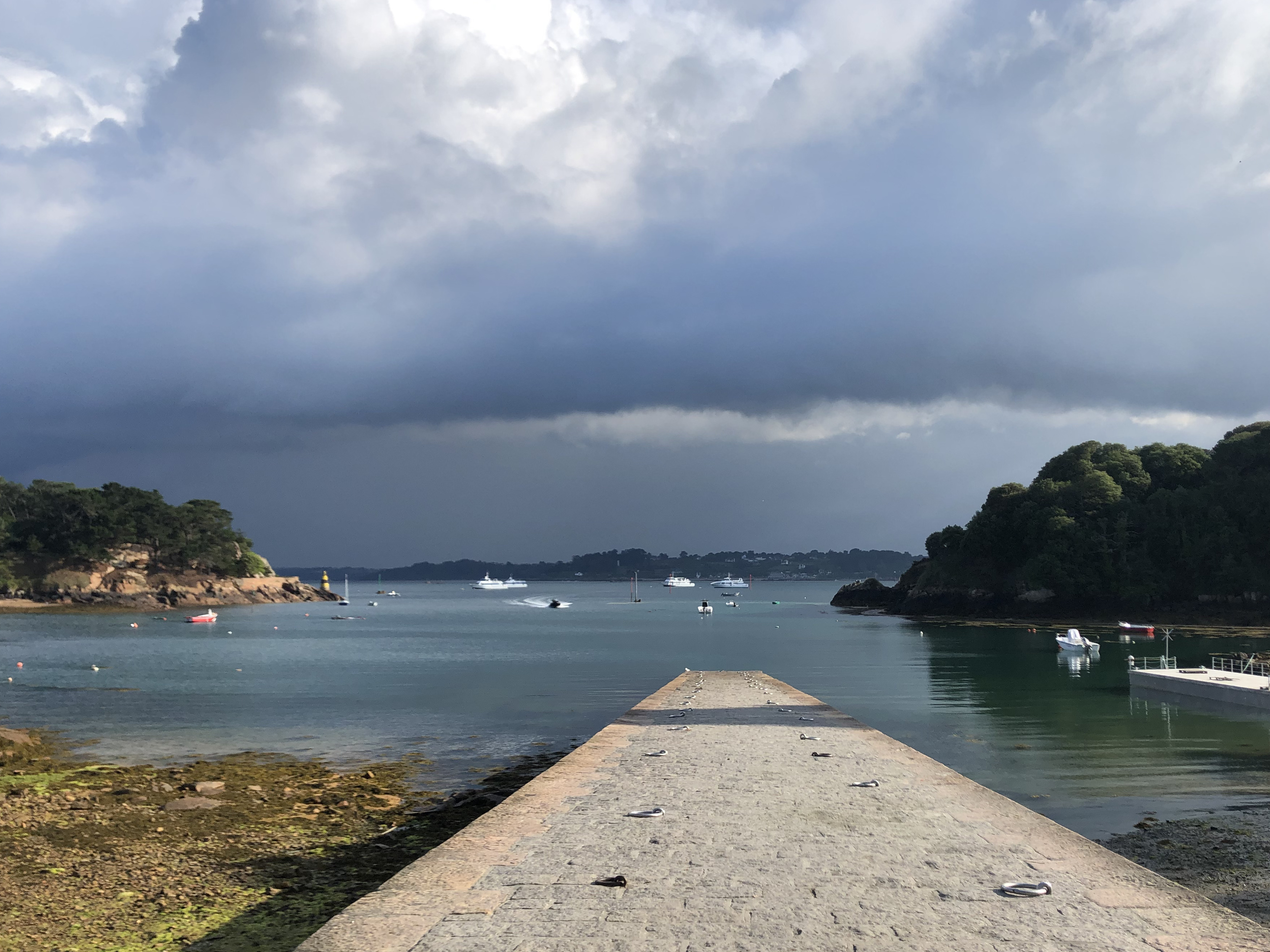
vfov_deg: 44.1
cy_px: 514
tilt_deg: +2.5
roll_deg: +0.5
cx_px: 704
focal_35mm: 32
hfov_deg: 56.7
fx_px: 1174
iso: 20
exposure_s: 1/2024
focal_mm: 4
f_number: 1.8
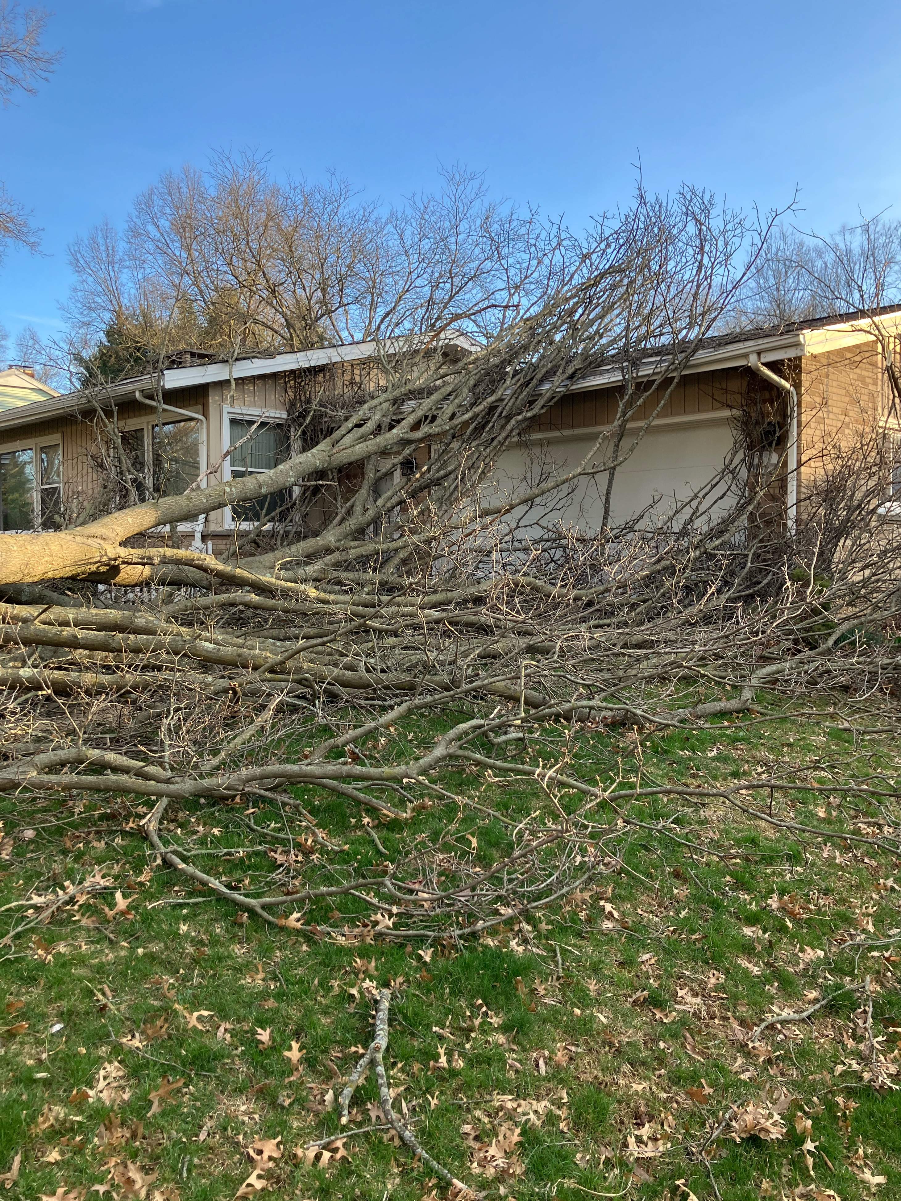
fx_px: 1006
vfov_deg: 61.6
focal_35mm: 29
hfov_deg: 48.2
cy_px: 582
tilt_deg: -2.3
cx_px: 447
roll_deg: +1.1
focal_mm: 3.99
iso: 32
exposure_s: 1/319
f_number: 1.8
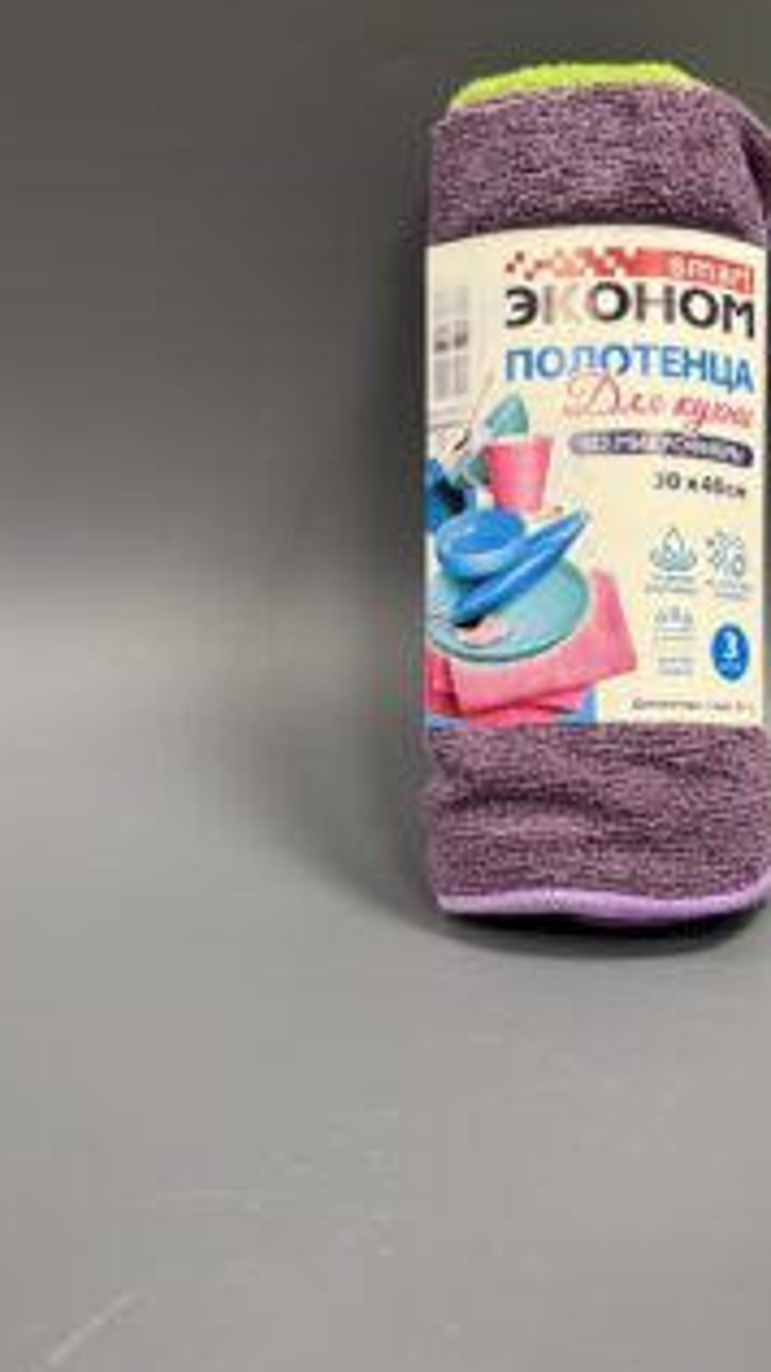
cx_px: 598
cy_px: 563
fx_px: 1201
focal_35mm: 33
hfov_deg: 34.7
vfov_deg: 59.1
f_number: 1.78
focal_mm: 6.76
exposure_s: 1/50
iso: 125
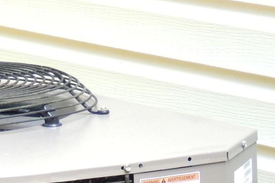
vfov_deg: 3.1
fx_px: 3346
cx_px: 8
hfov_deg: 4.7
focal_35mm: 438
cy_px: 395
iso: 400
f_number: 4.1
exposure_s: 1/80
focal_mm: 17.8
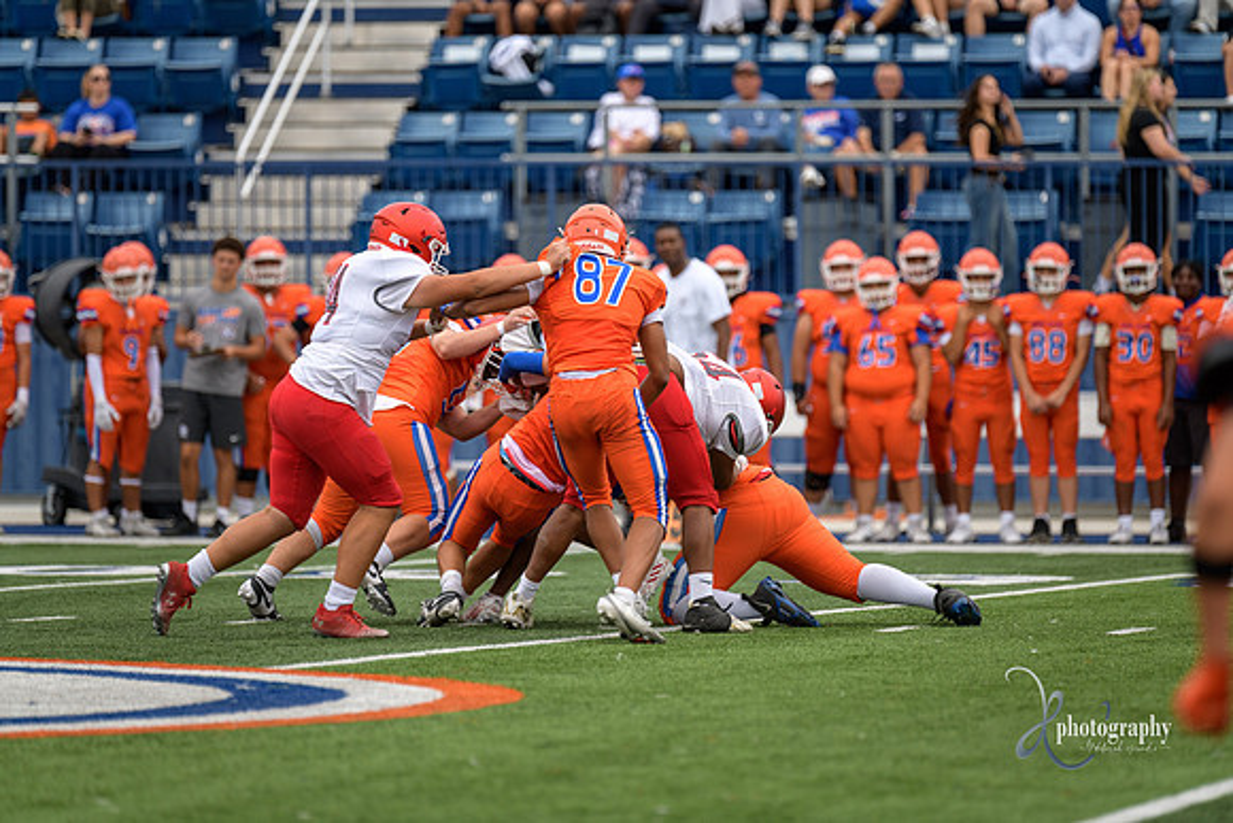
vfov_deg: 5.1
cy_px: 412
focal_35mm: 270
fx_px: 9249
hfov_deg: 7.6
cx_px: 616
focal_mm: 270
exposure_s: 1/800
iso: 320
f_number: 2.8
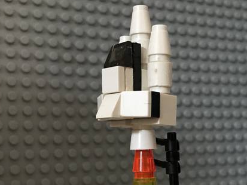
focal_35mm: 61
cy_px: 144
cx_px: 155
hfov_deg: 31.5
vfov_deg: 23.7
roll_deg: +1.0
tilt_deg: -1.3
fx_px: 435
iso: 100
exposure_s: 1/6
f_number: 1.8
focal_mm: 3.99
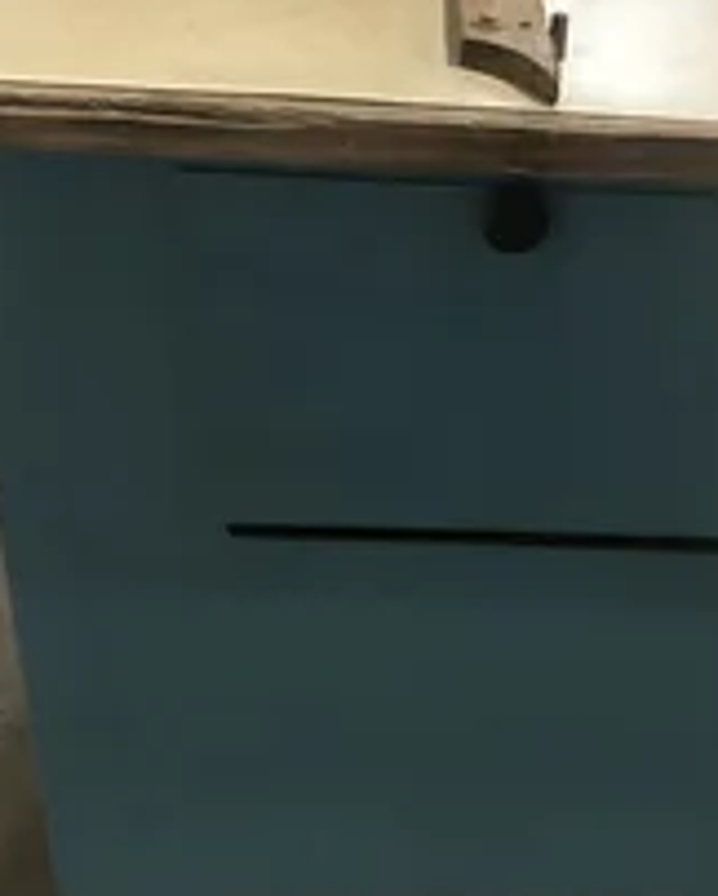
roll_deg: -6.0
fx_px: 1485
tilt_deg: -40.0
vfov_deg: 33.3
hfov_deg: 26.9
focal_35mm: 56
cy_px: 581
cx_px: 519
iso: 500
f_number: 1.8
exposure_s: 1/30
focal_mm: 3
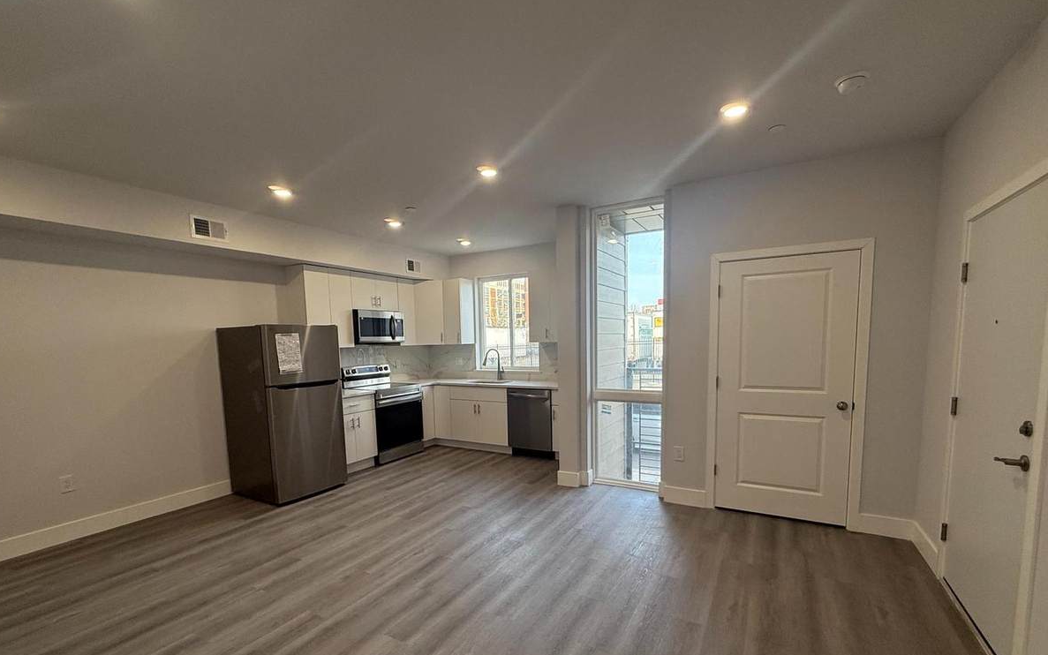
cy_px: 386
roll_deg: +0.7
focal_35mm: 16
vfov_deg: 70.7
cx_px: 525
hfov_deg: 97.8
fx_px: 457
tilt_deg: -5.3
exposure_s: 1/120
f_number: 2.2
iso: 125
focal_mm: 2.22
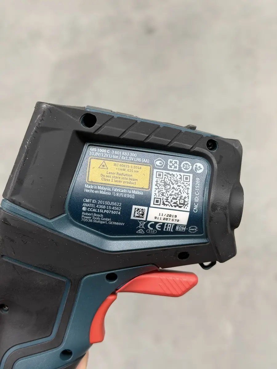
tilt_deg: -55.6
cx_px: 138
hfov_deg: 30.3
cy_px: 184
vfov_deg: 39.7
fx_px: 512
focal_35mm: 48
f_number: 1.78
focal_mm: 6.76
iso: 100
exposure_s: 1/68
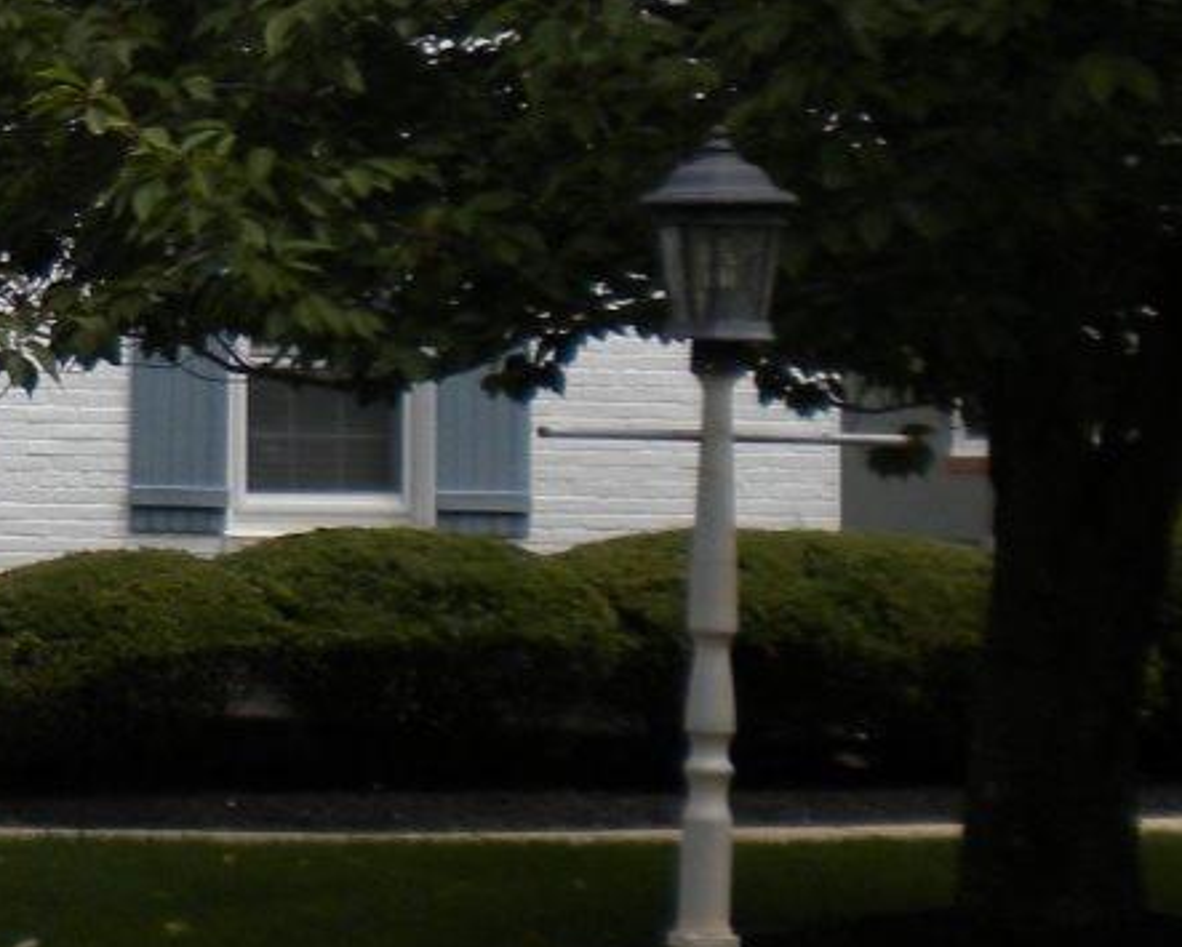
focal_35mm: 111
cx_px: -715
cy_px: 195
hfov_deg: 15.6
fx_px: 3886
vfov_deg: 13.8
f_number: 4.6
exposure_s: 1/538
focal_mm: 6.3
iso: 80
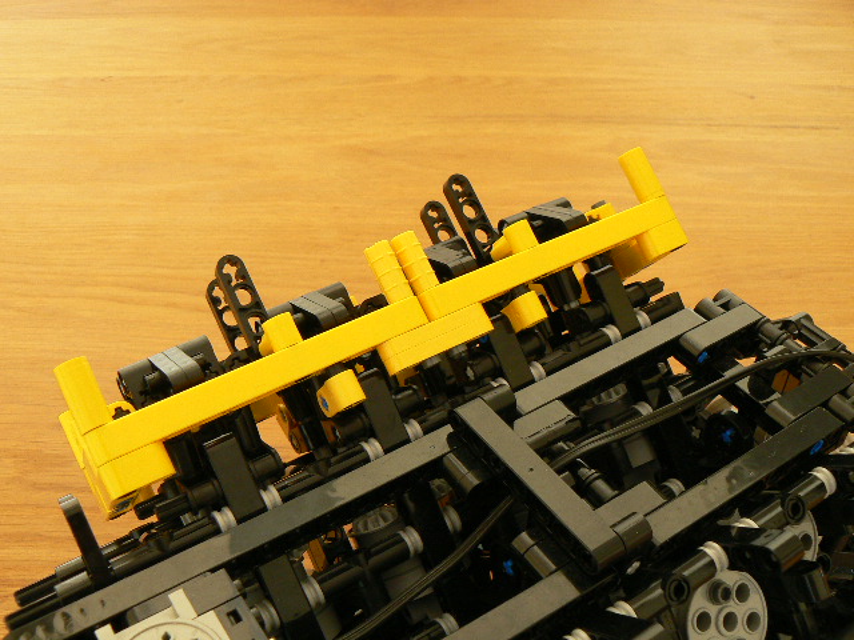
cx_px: 427
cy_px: 320
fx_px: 888
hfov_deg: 51.4
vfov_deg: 39.7
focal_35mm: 36
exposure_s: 1/1.3
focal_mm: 6
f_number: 4
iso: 100
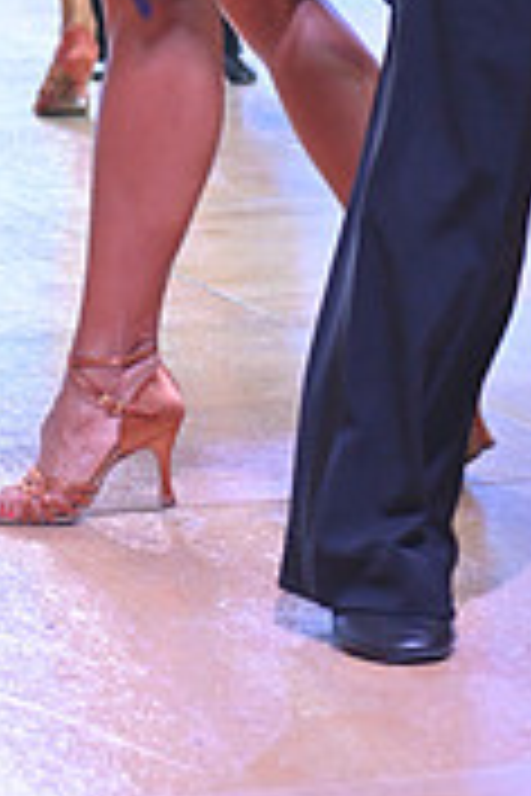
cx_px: 502
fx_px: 5088
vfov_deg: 8.8
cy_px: -292
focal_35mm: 230
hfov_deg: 6.0
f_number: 4
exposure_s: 1/250
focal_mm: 70
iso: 2000
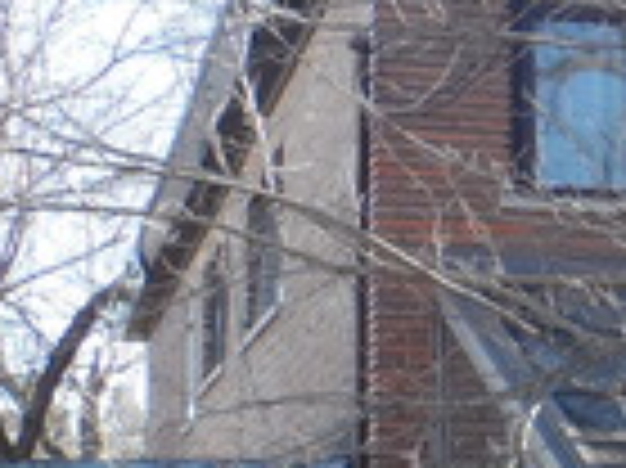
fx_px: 2656
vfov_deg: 9.9
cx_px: 1297
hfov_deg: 11.8
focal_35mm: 147
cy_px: 572
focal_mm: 5.3
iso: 80
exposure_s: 1/125
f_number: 3.4
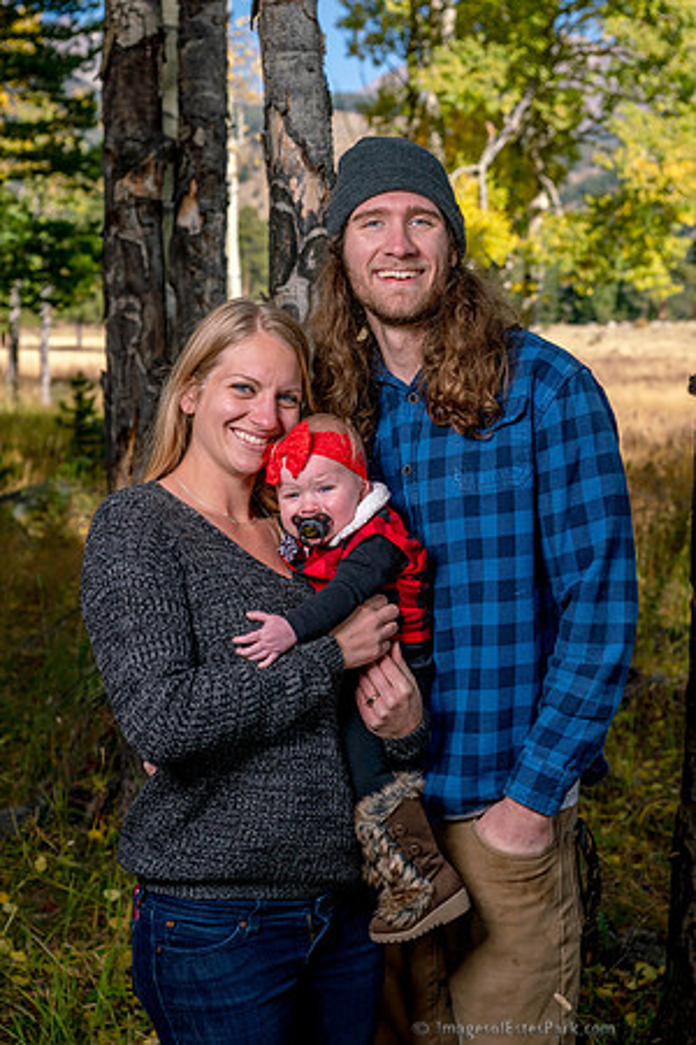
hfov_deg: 27.0
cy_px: 522
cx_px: 348
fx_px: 1450
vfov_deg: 39.6
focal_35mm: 50
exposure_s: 1/1250
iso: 160
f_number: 4.5
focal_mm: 50
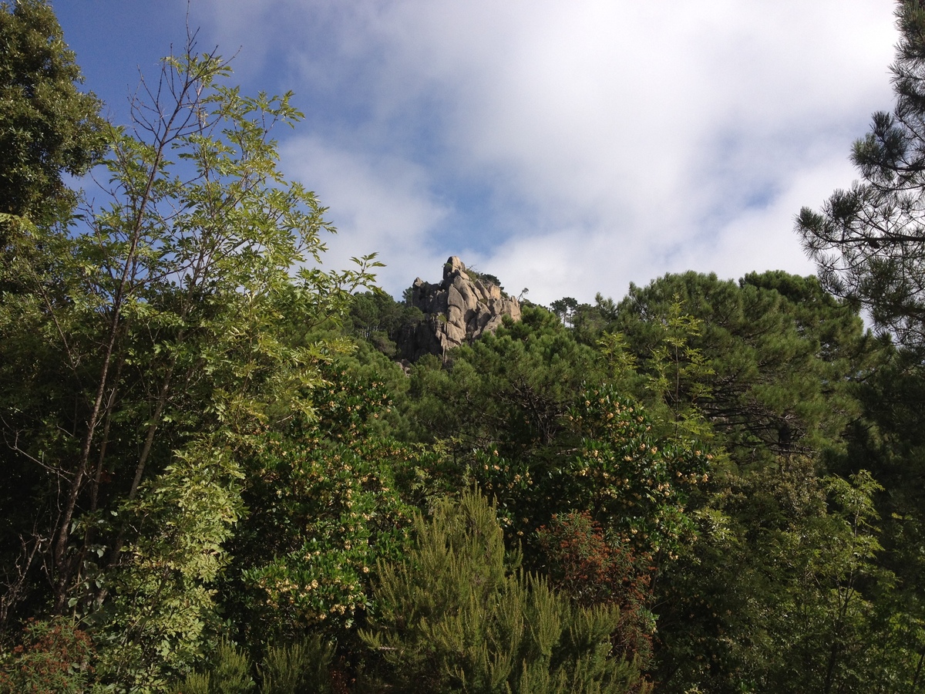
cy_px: 347
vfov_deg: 40.7
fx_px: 935
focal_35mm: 35
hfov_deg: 52.6
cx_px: 462
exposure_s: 1/1727
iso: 64
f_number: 2.4
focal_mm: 4.28
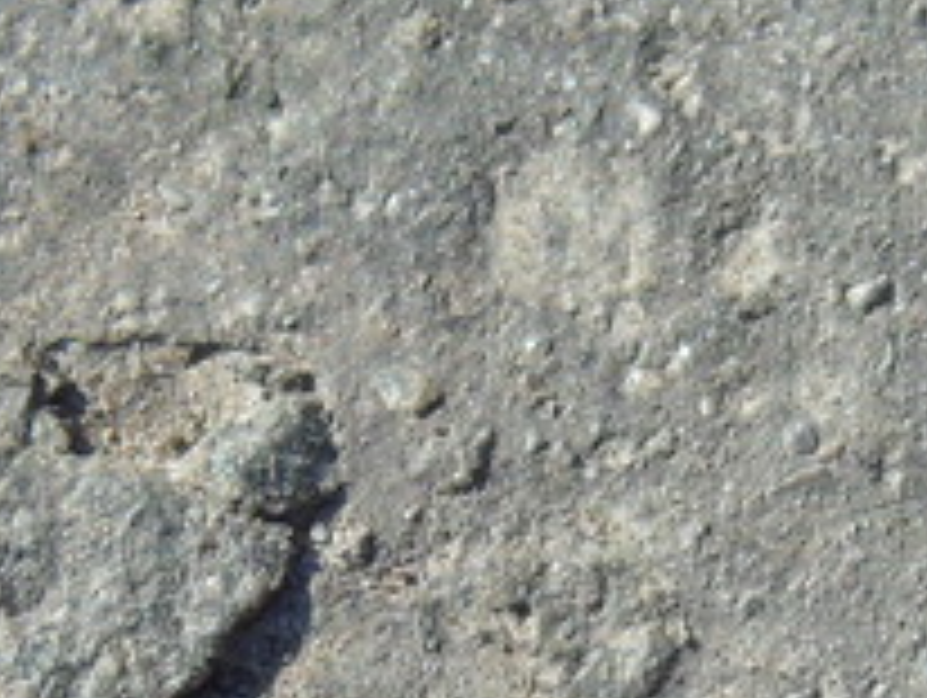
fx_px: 20644
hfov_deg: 2.6
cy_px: 662
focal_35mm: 770
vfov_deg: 1.9
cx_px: 686
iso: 80
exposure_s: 1/125
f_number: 5
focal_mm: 33
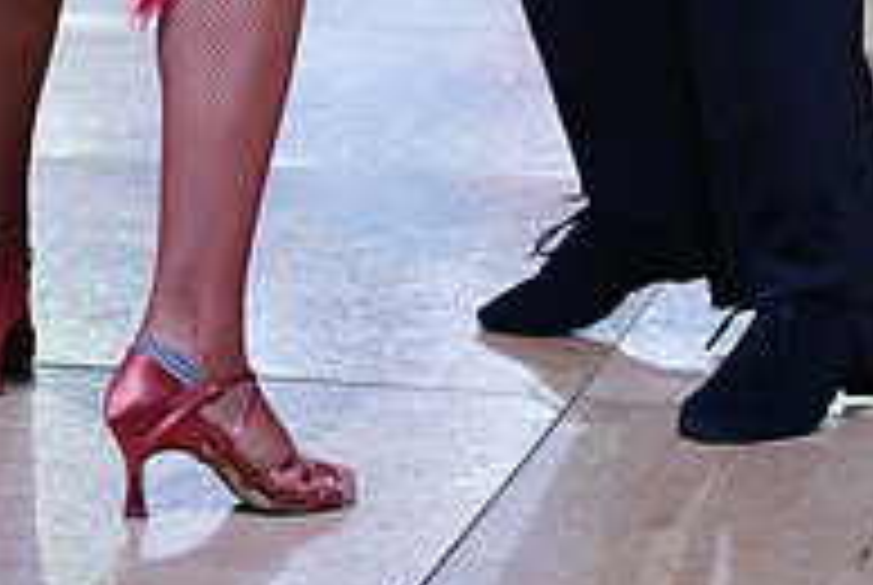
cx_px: 313
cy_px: -680
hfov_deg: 9.3
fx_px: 5367
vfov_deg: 6.0
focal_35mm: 221
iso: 400
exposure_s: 1/400
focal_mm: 74
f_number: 2.8
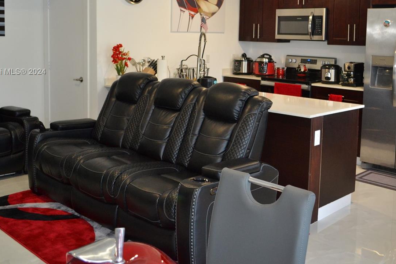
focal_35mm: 40
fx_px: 440
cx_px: 222
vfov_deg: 32.9
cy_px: 72
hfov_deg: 48.4
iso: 720
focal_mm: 18
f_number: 3.5
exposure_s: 1/60
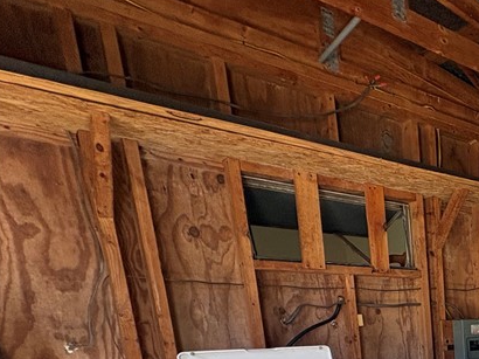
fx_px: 484
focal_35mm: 35
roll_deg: +0.5
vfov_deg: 33.8
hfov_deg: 38.0
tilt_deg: -13.0
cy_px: 419
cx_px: 585
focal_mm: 2.22
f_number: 2.2
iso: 160
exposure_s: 1/99
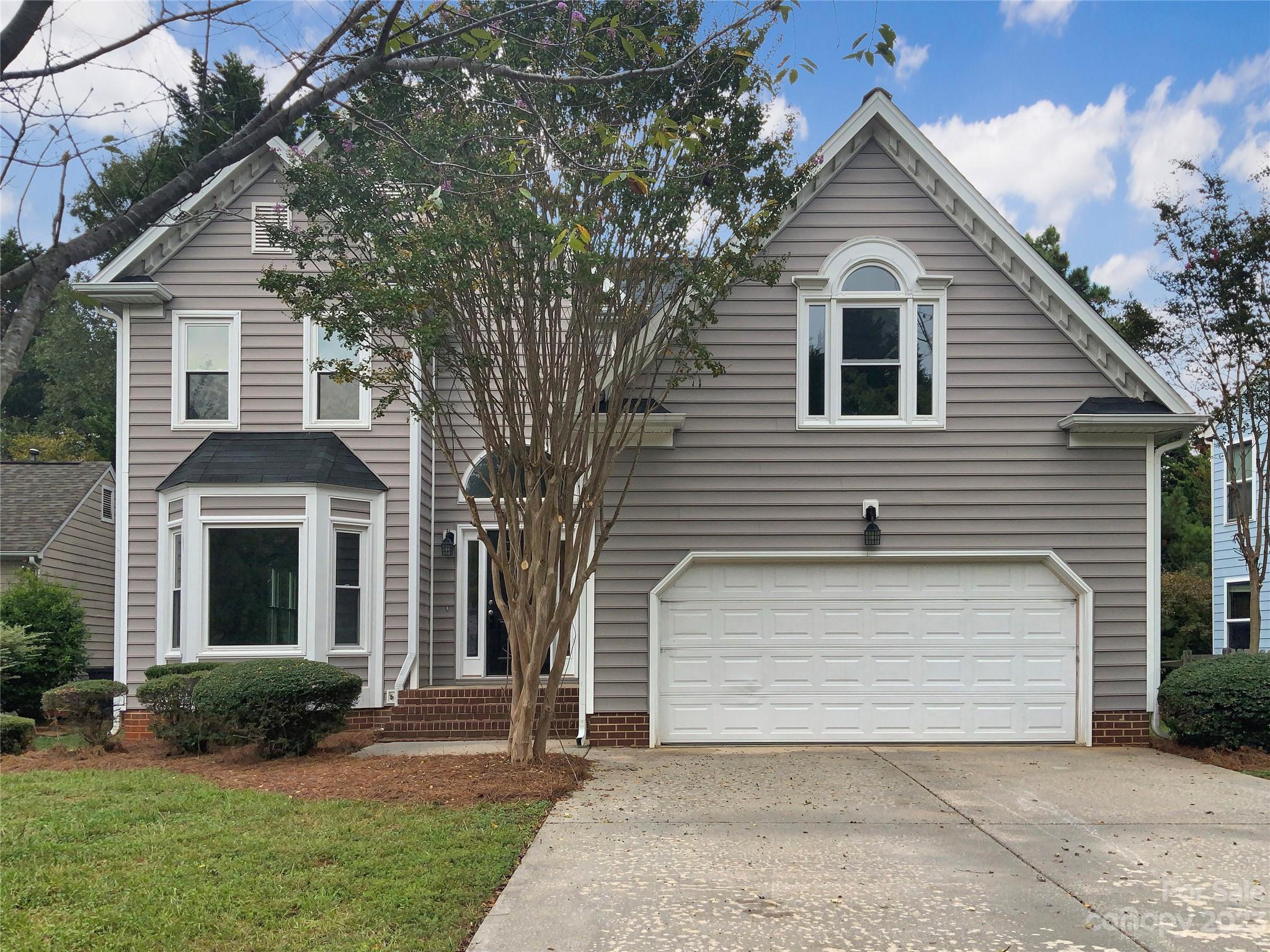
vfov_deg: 48.2
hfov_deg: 61.7
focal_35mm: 29
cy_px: 476
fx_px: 1064
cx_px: 635
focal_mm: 3
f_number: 1.8
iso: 16
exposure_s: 1/195
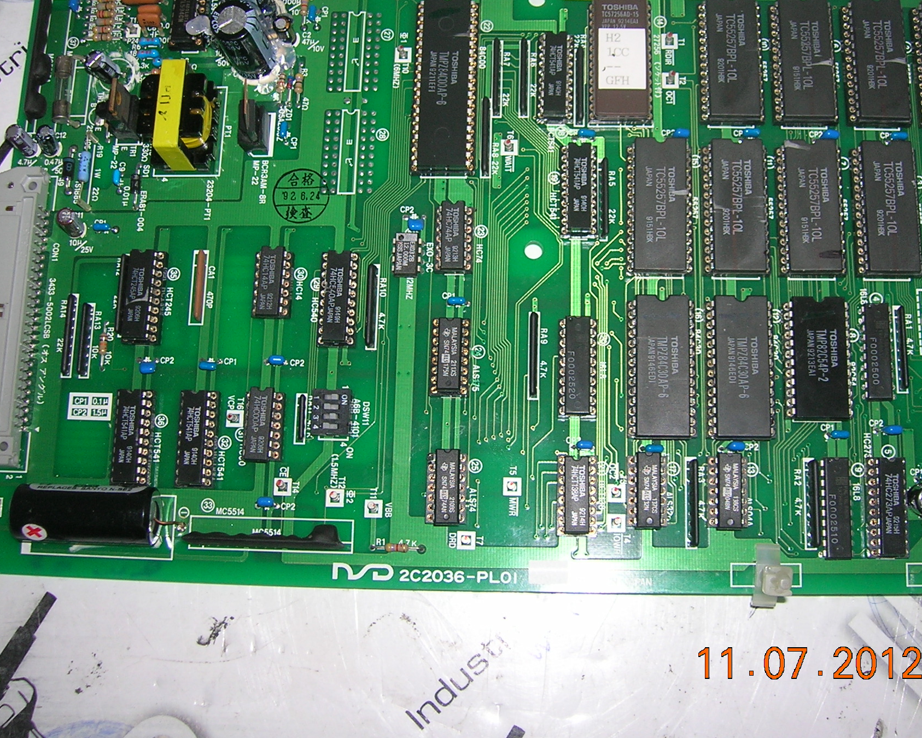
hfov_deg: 41.1
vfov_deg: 33.3
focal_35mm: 45
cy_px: 293
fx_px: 1228
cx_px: 515
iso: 50
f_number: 2.9
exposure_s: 1/60.1
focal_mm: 5.7
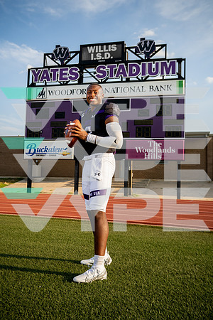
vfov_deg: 55.8
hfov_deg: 38.9
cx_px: 106
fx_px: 302
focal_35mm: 34
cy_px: 160
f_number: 4.5
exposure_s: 1/800
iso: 200
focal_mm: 34
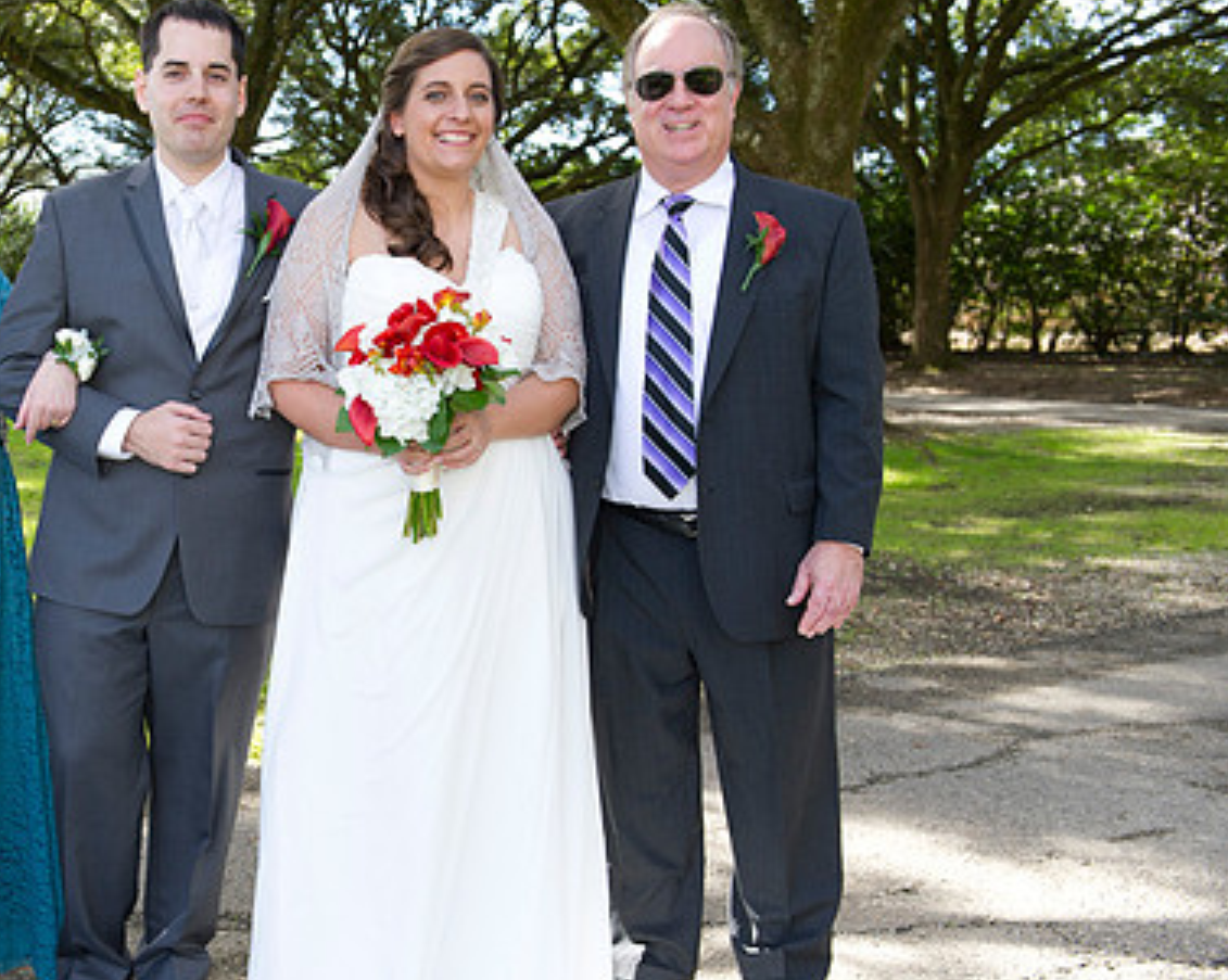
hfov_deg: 35.2
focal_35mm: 52
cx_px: 293
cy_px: 527
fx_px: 1888
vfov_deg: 29.1
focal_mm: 36
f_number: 5.6
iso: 320
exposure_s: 1/125
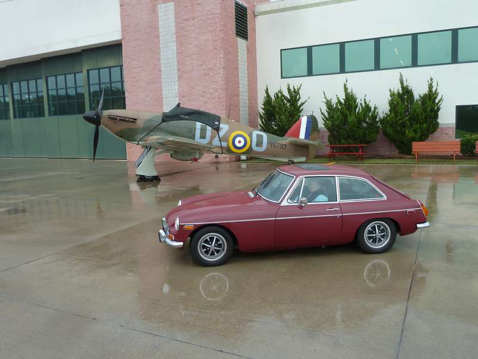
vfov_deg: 48.2
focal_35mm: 29
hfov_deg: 61.7
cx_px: 239
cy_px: 180
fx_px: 400
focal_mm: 4.7
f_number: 3.4
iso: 80
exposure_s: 1/100
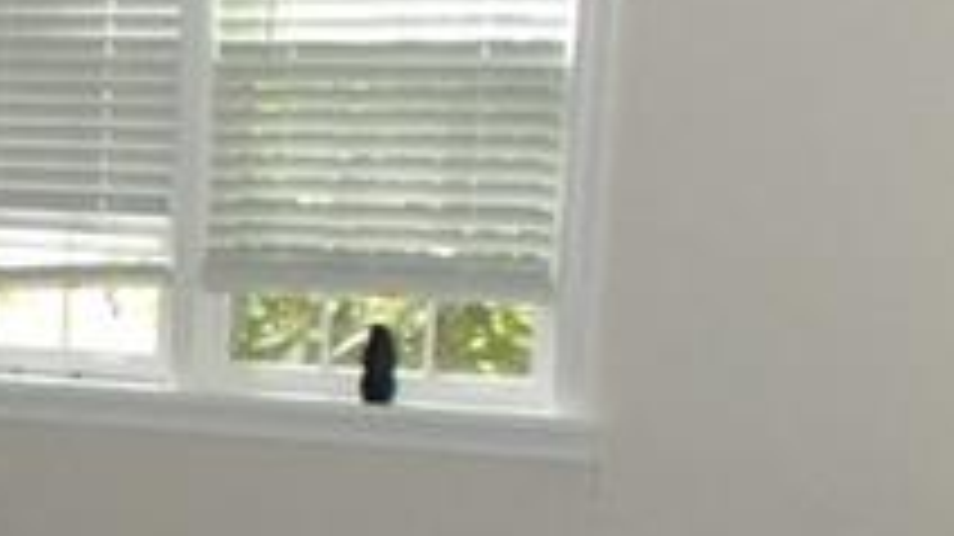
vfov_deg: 11.2
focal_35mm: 107
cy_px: 527
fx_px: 2705
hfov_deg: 17.7
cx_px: -531
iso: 320
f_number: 3.2
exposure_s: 1/25
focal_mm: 4.6
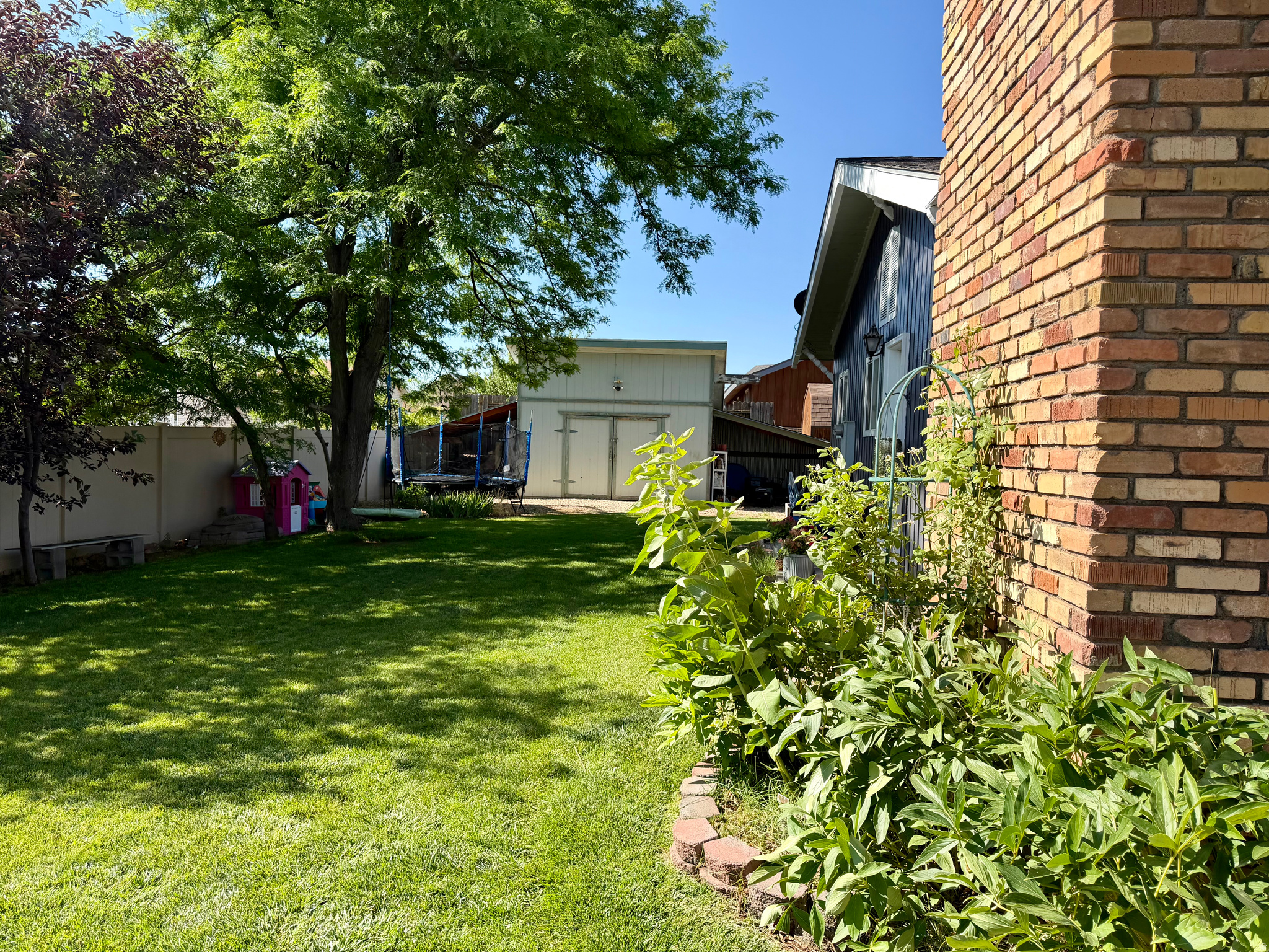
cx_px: 634
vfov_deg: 56.8
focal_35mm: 24
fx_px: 880
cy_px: 476
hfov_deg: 71.6
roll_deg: -1.3
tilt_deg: -2.8
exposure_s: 1/2525
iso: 80
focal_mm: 6.76
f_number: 1.78
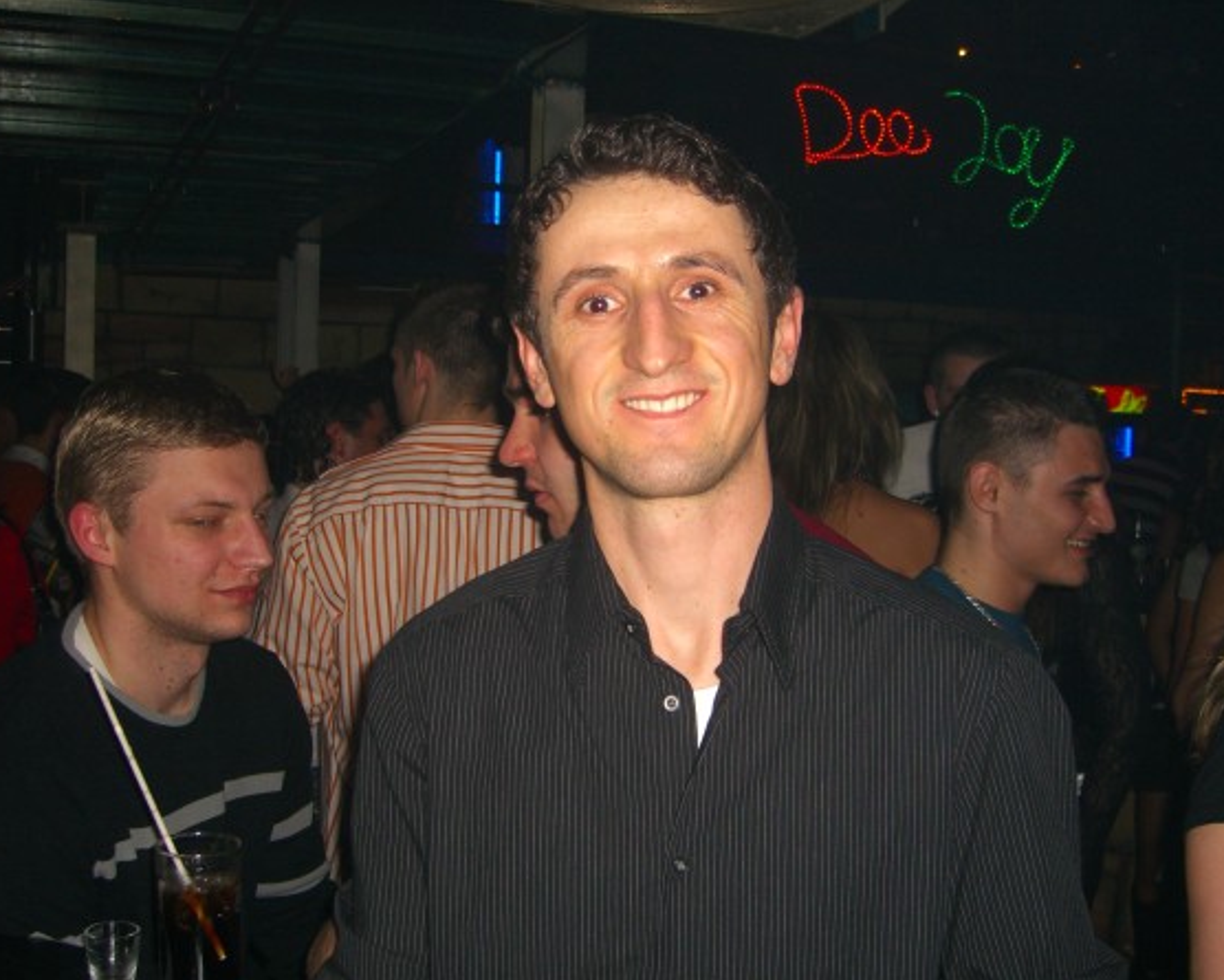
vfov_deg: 37.3
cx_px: 597
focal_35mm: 40
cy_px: 493
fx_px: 1449
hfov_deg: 45.8
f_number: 2.8
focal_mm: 7.9
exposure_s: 1/60
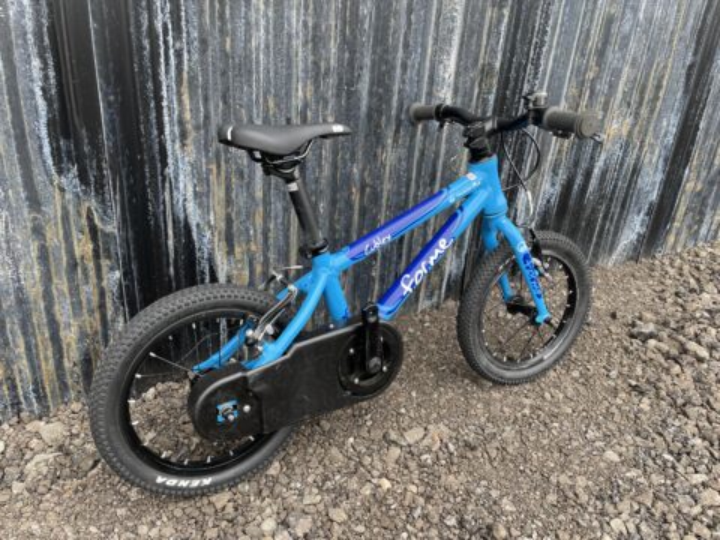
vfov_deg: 53.1
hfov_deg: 67.3
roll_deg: -4.4
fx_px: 541
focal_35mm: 26
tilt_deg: -24.5
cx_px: 360
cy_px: 270
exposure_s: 1/171
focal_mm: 4.2
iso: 32
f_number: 1.6
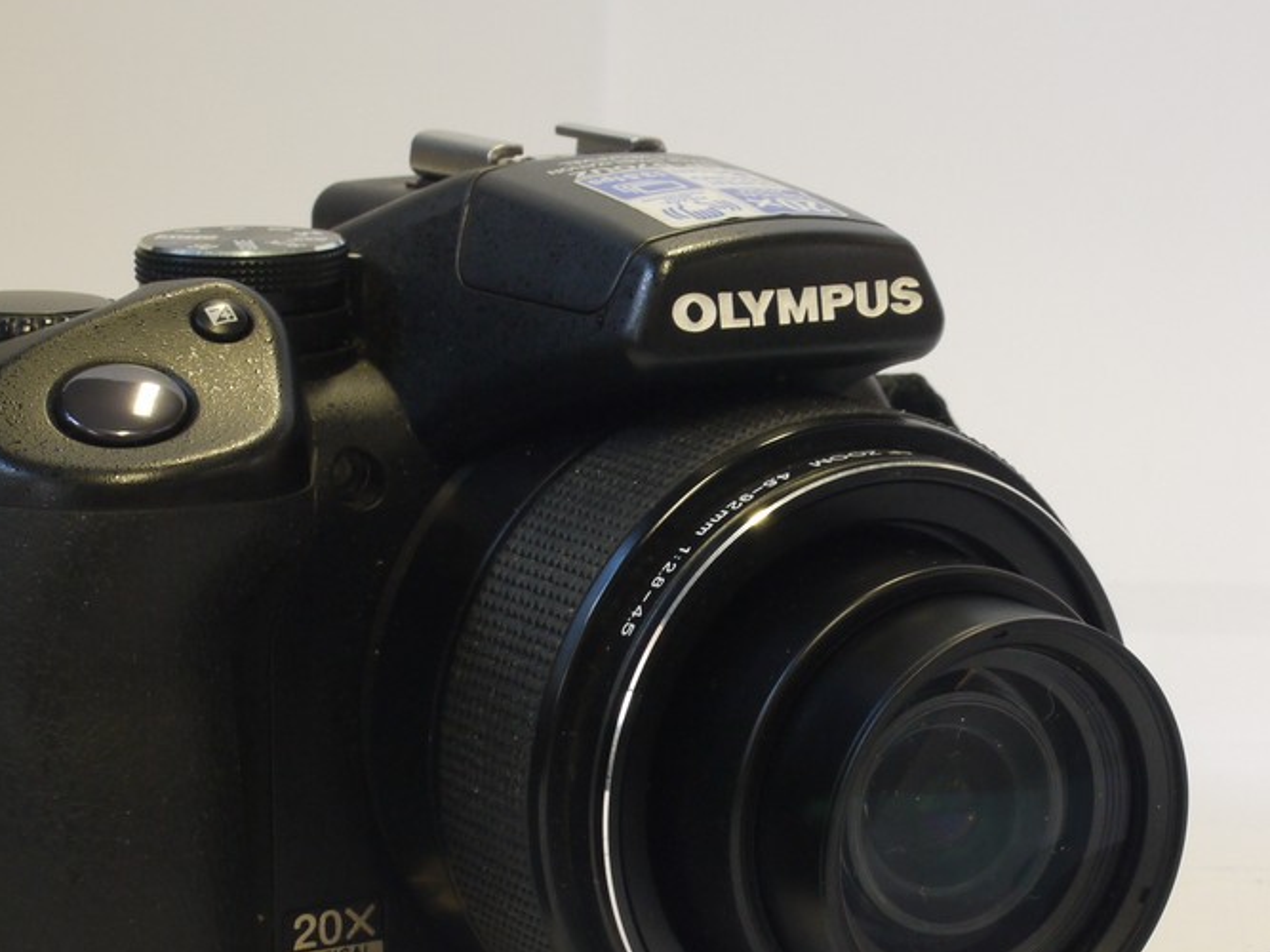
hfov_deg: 18.2
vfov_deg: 13.7
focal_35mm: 108
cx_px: 800
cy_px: 657
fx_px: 3962
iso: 400
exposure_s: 1/13
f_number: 10
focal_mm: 30
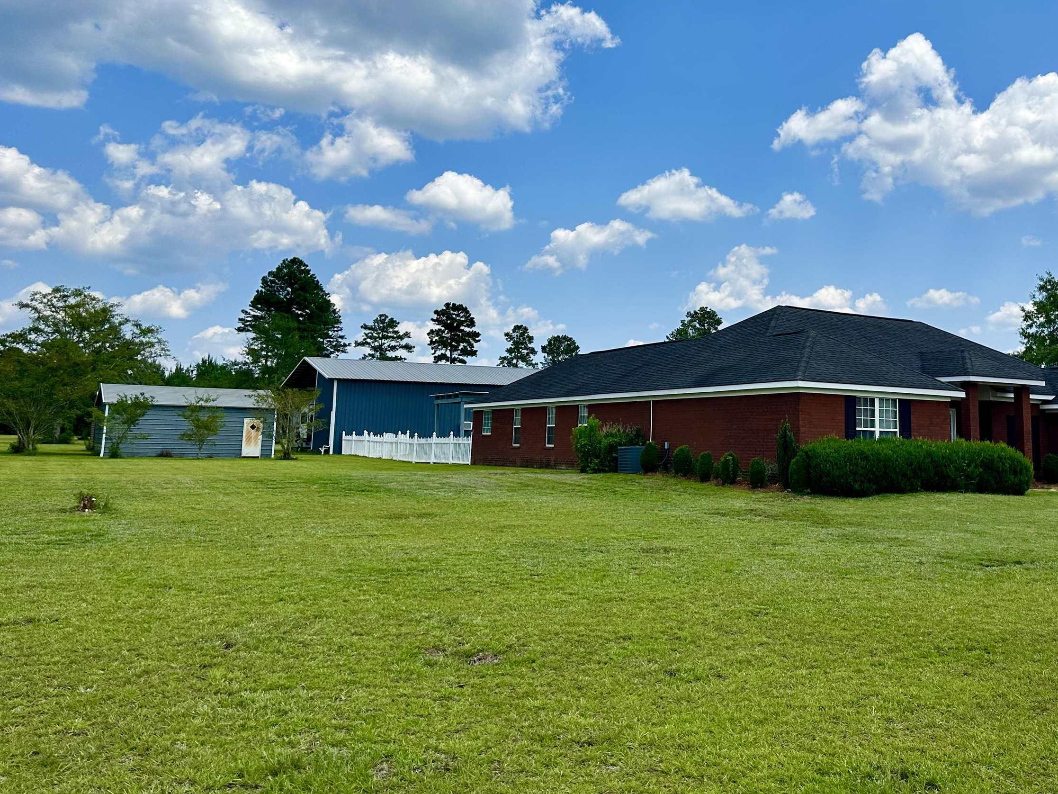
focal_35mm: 33
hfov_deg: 54.4
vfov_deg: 42.5
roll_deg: -1.0
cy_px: 286
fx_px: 1009
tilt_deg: +7.9
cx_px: 694
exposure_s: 1/7576
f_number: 1.78
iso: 80
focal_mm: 6.86
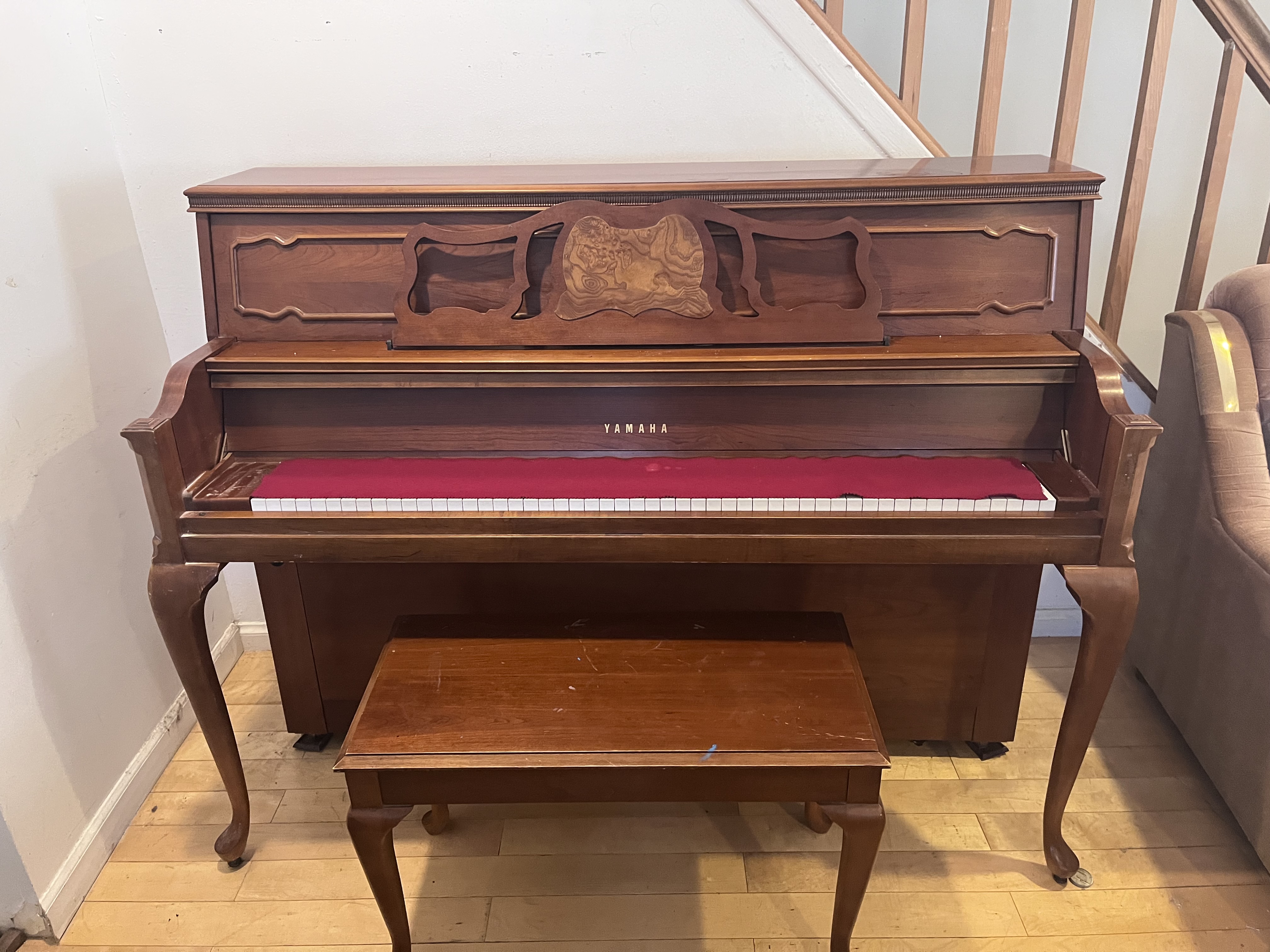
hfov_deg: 67.3
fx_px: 954
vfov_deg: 53.1
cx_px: 635
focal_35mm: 26
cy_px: 476
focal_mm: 5.1
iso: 500
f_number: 1.6
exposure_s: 1/60
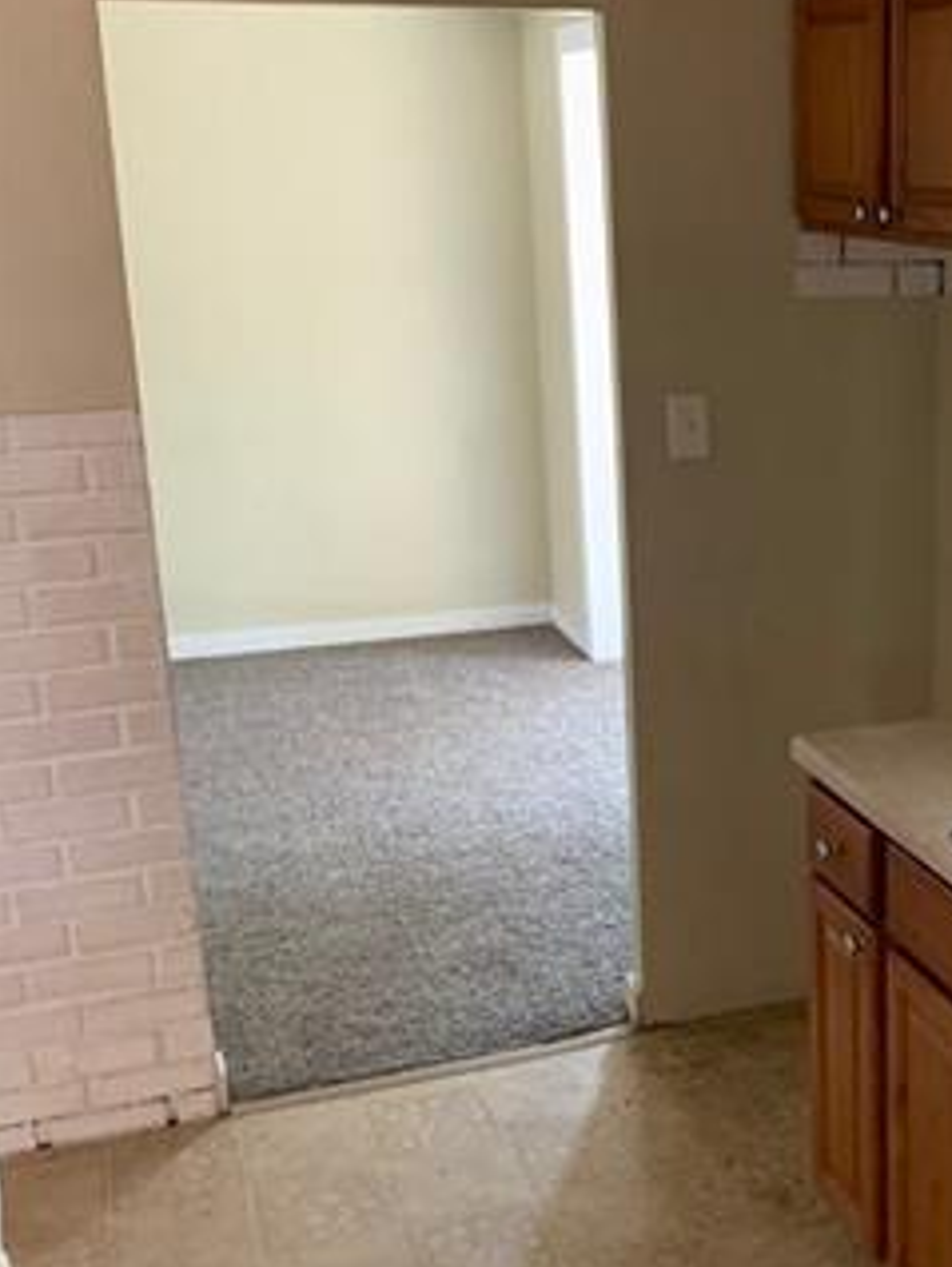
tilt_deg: -14.3
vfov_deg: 38.8
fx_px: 1794
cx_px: 884
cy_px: 717
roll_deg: -0.1
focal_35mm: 49
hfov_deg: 28.4
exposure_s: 1/43
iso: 400
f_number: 1.8
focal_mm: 4.25
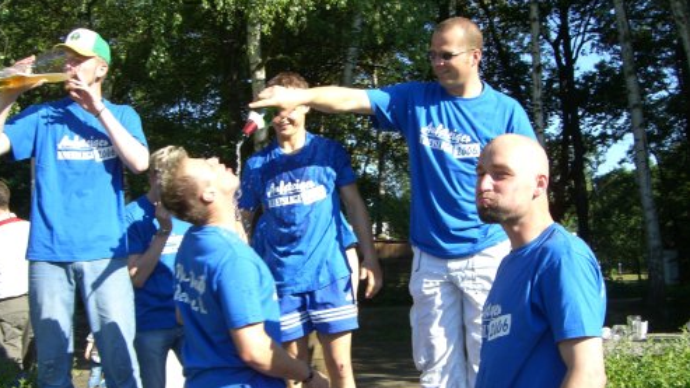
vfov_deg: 28.3
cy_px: 207
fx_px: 768
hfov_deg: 48.4
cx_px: 343
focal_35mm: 42
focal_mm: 6.2
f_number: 4.3
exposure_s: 1/250
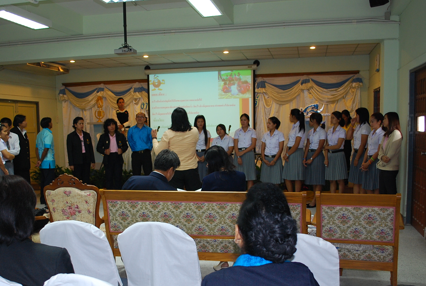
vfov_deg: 34.1
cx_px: 186
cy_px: 185
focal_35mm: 39
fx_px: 462
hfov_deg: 49.4
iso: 400
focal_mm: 20
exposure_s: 1/25
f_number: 4
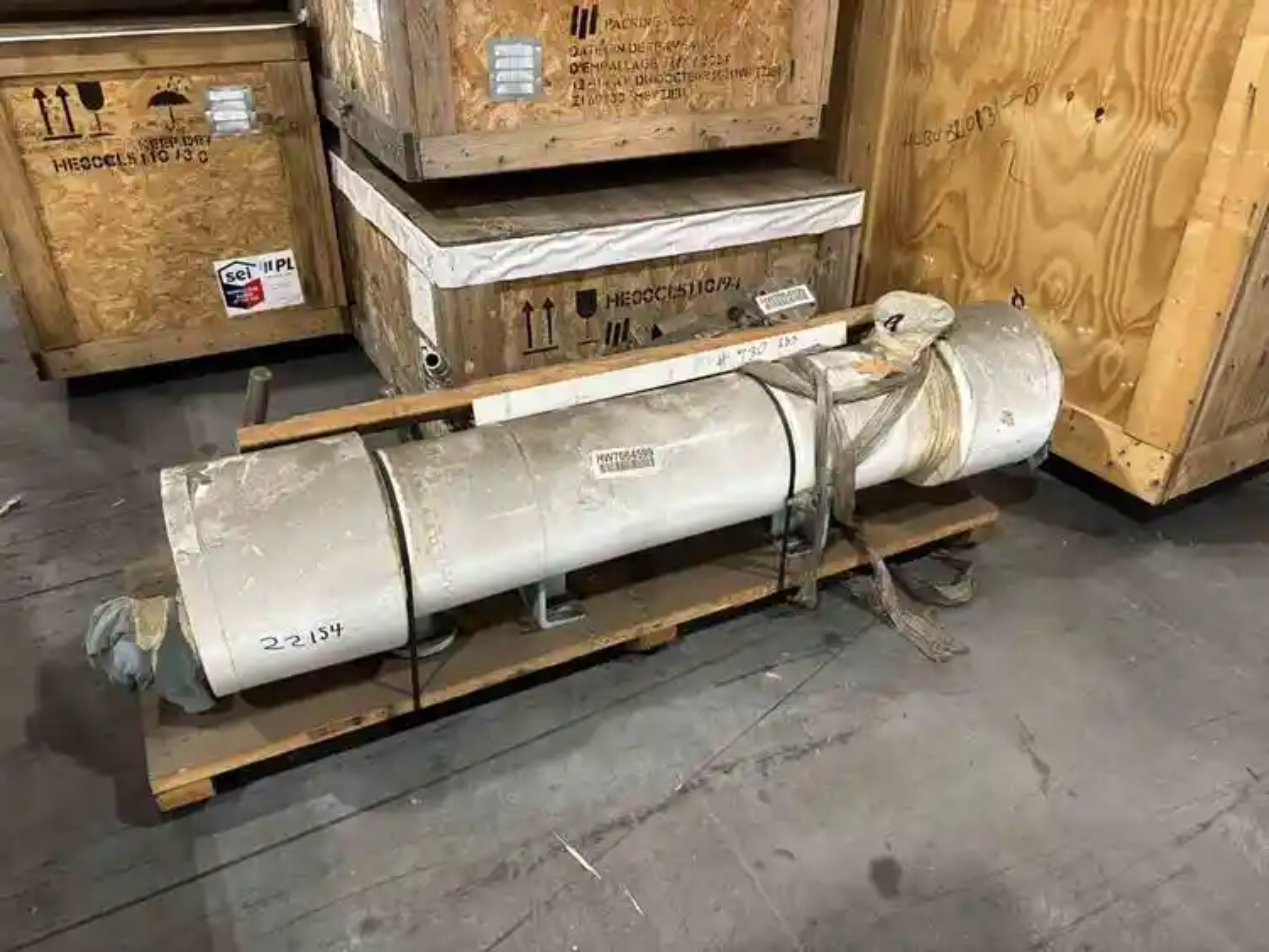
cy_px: 476
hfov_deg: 67.3
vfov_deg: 53.1
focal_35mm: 26
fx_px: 953
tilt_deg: -31.0
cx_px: 634
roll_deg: -0.1
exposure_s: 1/60
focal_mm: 5.96
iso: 320
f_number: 1.6
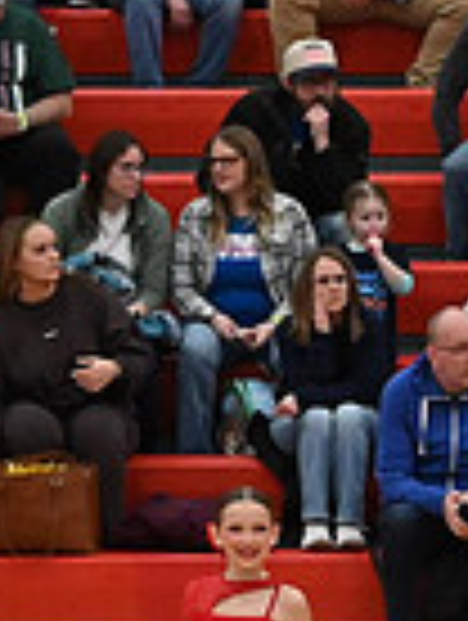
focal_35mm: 424
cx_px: 1274
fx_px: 7620
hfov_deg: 3.5
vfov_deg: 4.6
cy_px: 821
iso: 6400
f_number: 4
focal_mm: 70
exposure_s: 1/400
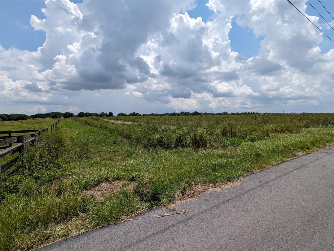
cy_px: 126
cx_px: 167
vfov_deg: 78.2
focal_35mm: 16
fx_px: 155
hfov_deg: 94.4
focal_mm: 2.35
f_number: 2.2
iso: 48
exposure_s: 1/2770
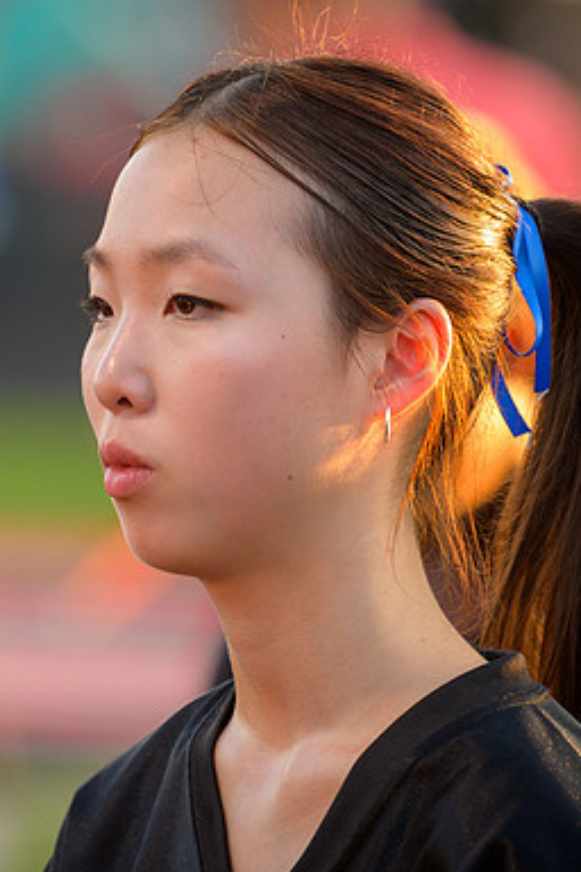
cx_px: 211
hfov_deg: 2.5
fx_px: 13531
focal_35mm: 559
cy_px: 436
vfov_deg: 3.7
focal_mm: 370
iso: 1600
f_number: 5.6
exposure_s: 1/400
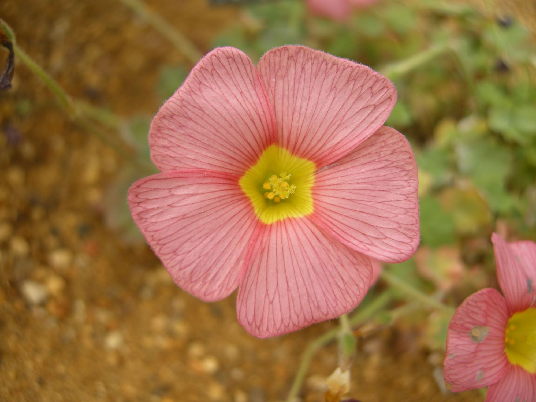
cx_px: 268
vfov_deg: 40.7
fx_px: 542
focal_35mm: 35
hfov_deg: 52.6
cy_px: 201
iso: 64
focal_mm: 7.5
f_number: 3
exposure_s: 1/75.8
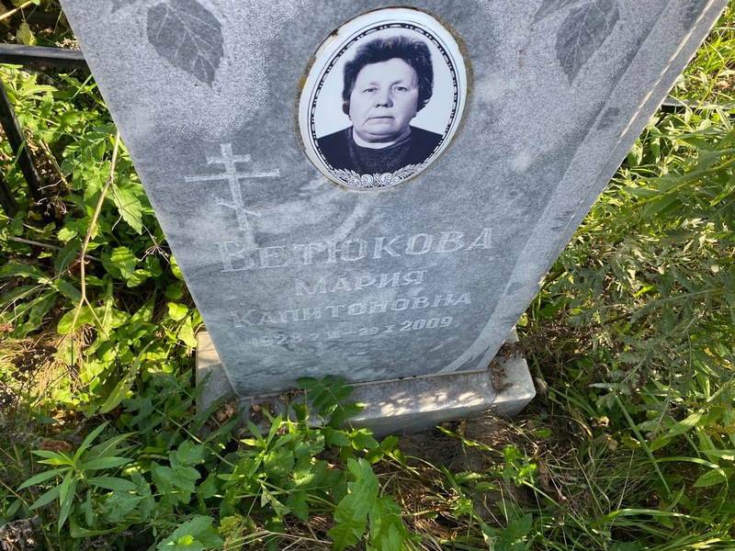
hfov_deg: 67.3
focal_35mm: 26
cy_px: 276
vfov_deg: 53.1
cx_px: 368
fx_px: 552
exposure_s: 1/288
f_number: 1.8
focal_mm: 4.25
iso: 32
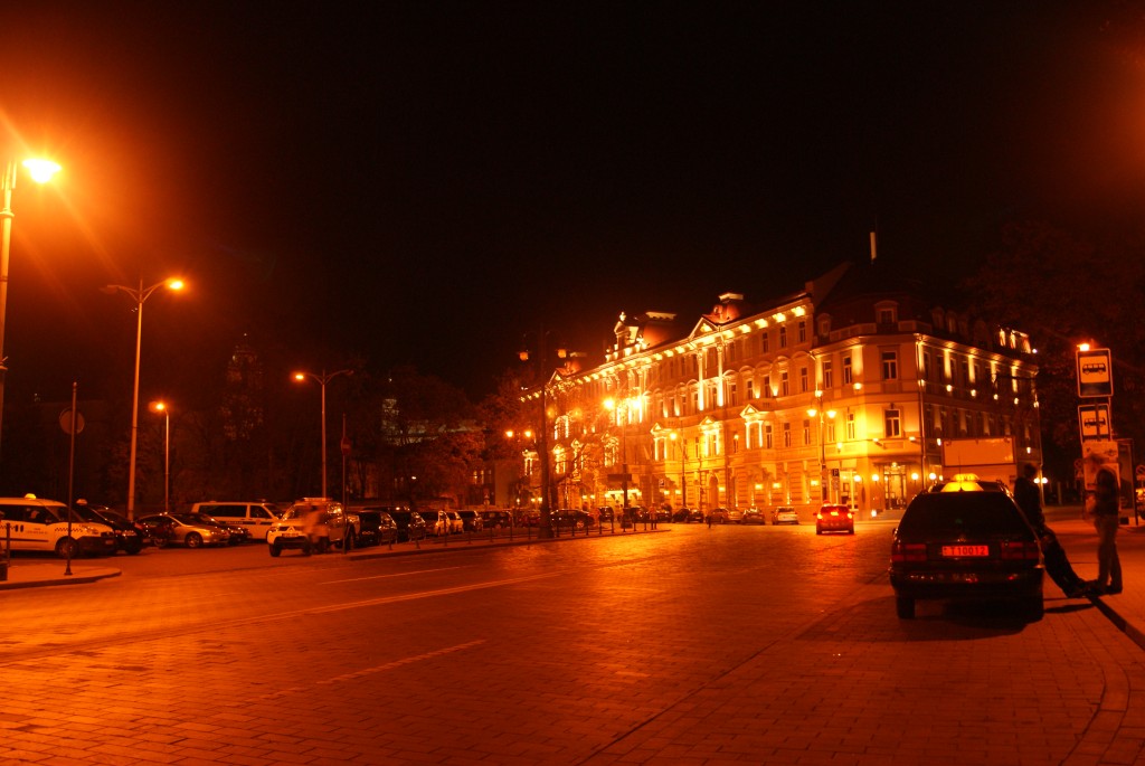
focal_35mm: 30
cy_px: 383
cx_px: 572
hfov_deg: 61.9
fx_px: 955
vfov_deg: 43.7
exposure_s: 1/3
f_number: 4
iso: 400
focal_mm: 20
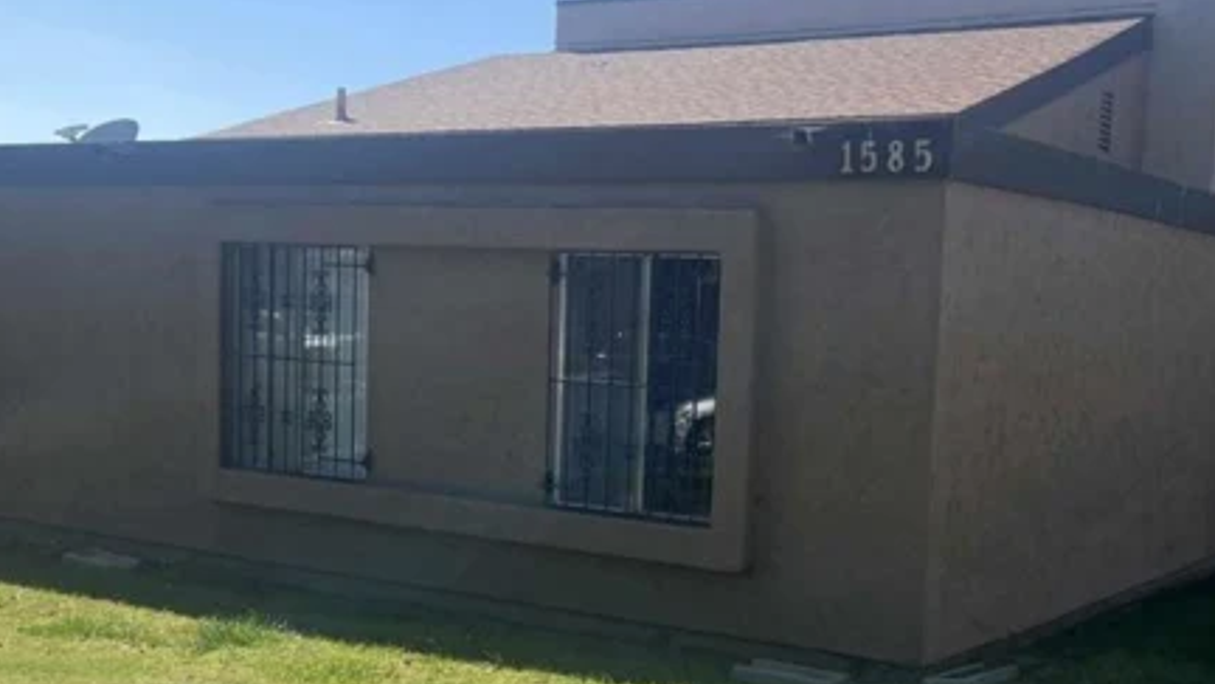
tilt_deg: -4.8
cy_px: 445
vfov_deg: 24.3
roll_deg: -1.7
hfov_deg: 41.7
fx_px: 1579
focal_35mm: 49
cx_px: 775
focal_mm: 5.7
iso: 50
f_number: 1.5
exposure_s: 1/3257
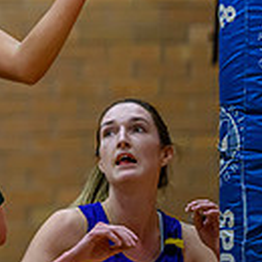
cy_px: 9
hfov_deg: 2.9
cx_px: -242
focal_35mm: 609
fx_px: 5215
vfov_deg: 2.9
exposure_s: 1/1000
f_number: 2.8
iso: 4000
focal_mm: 160
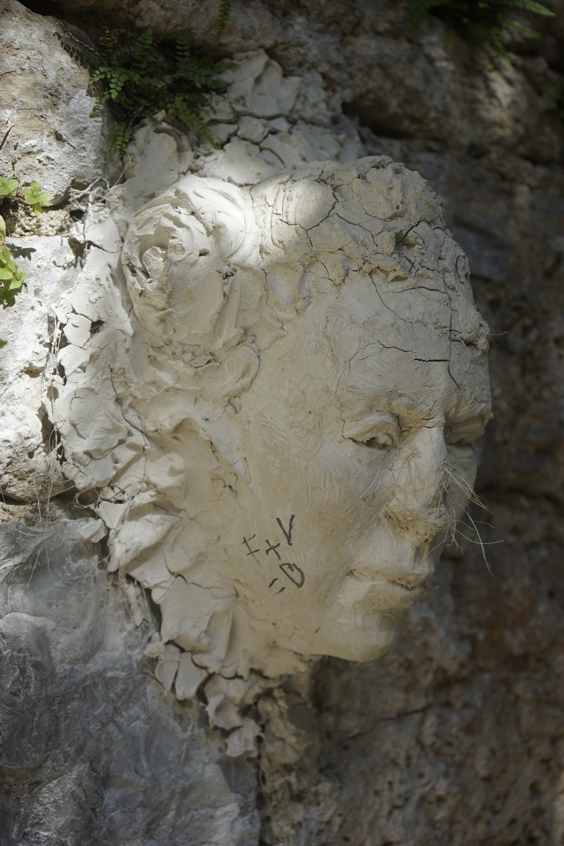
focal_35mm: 55
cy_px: 423
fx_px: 1292
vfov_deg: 36.2
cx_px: 282
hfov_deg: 24.6
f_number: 5
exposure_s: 1/160
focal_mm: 55
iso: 100
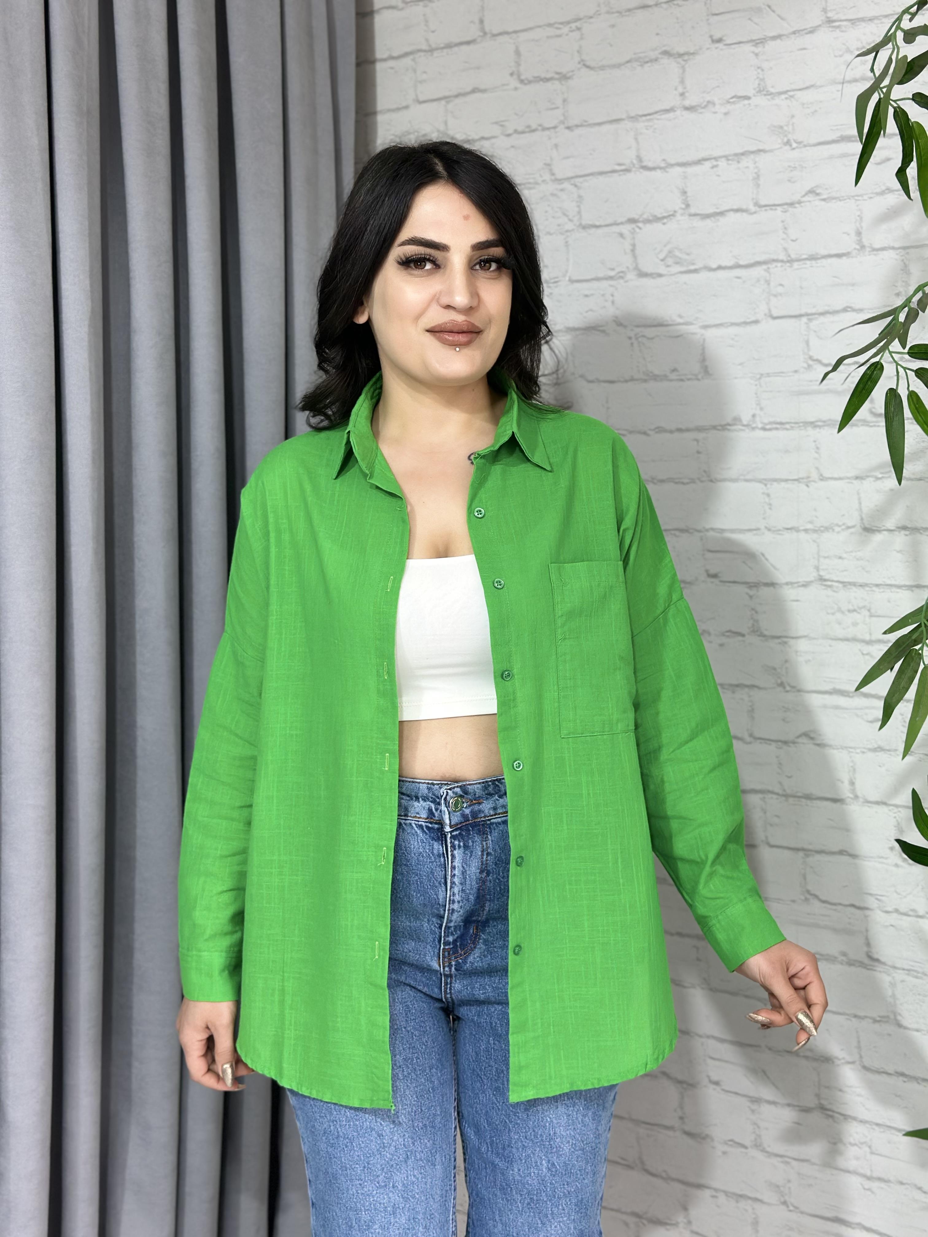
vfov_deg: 39.7
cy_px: 618
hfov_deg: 30.3
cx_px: 464
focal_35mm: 48
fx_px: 1716
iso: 80
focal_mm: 6.86
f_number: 1.78
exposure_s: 1/100
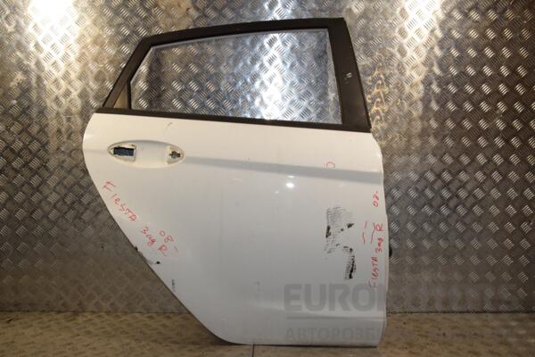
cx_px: 268
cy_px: 178
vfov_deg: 40.0
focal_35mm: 33
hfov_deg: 57.2
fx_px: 490
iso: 800
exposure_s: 1/200
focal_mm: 22
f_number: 13
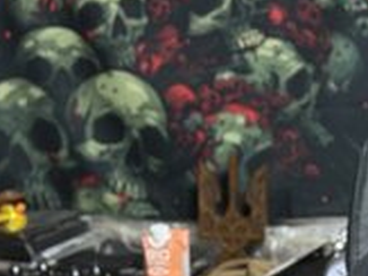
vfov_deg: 12.5
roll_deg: -0.4
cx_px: 388
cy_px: 242
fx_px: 1254
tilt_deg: -9.1
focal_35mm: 118
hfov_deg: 16.3
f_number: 1.78
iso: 250
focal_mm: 6.76
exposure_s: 1/59
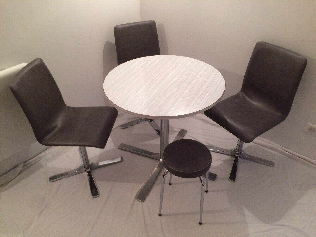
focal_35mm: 29
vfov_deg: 48.2
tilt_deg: -36.7
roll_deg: -0.3
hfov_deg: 61.7
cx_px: 158
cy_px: 118
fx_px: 265
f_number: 2.2
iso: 160
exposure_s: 1/33
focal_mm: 4.15
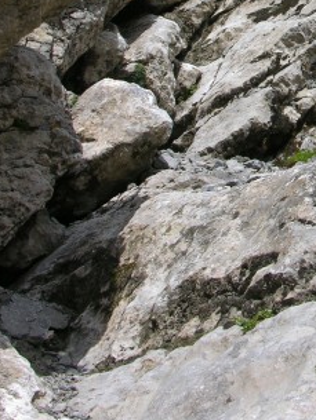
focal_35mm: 88
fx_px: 1070
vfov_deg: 21.3
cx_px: 348
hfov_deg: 16.3
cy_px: -19
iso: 50
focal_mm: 8.9
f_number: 7.1
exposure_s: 1/274
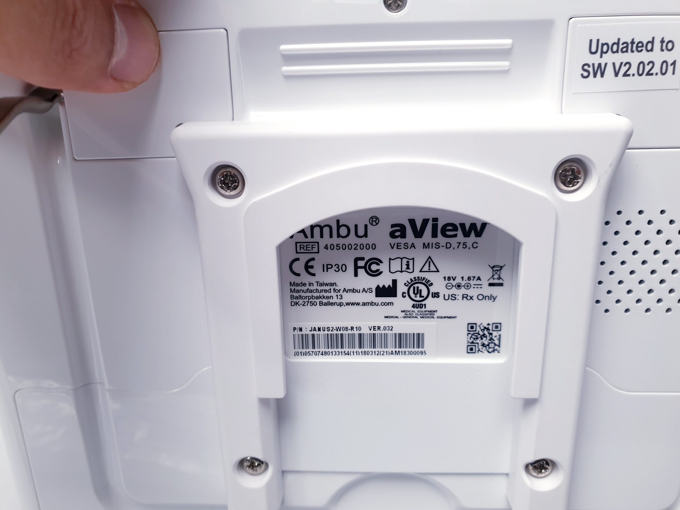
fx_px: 511
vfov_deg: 53.1
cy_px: 255
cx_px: 340
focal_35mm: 26
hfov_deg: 67.3
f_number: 2.4
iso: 64
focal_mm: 4.3
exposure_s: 1/50
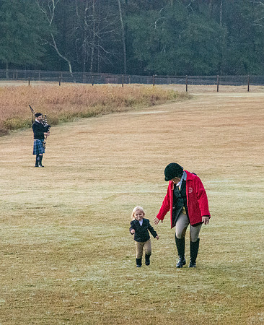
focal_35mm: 220
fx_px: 2132
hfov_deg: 7.1
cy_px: 219
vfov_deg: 8.7
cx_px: 179
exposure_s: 1/125
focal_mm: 78
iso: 6400
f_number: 11
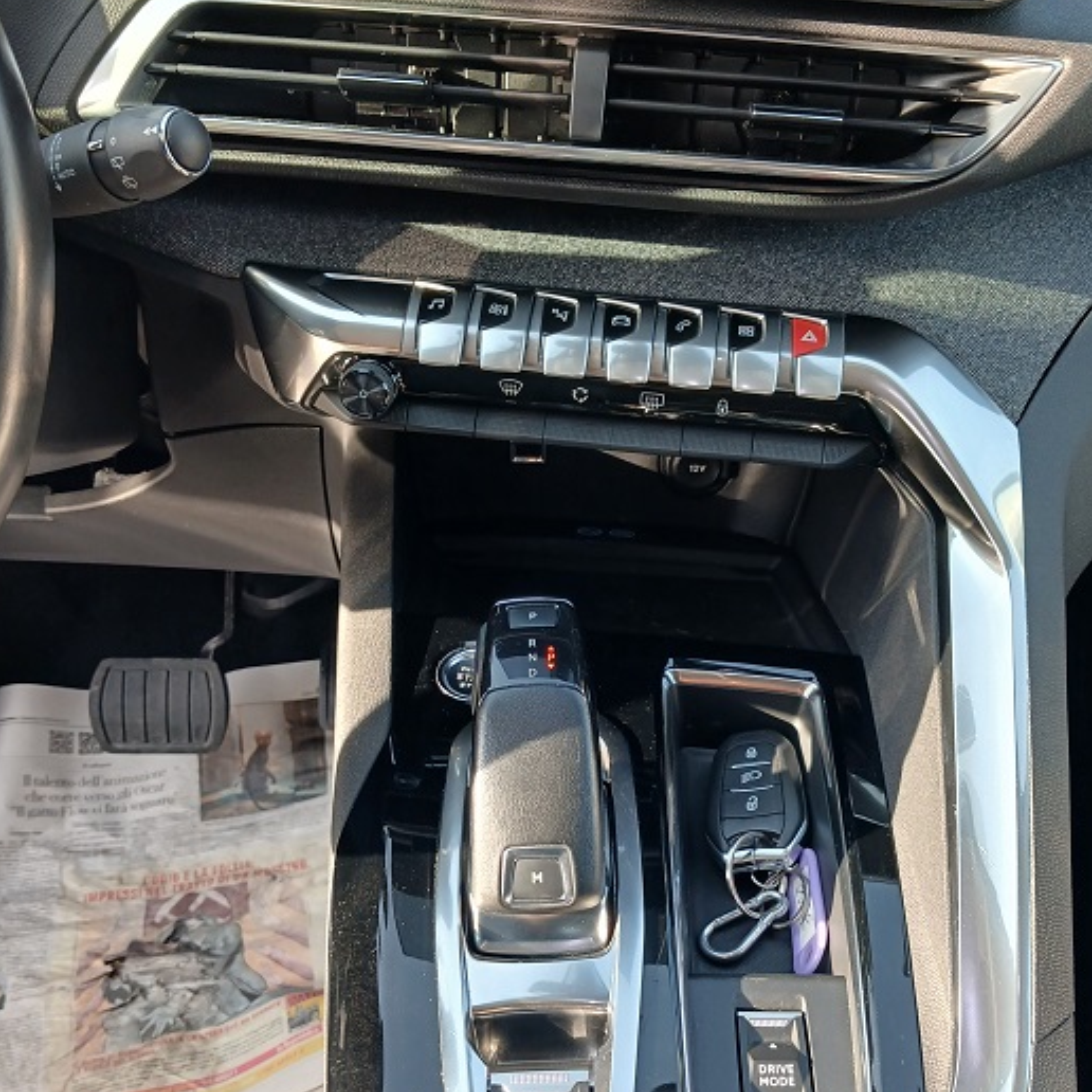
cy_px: 612
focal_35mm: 37
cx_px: 586
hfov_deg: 44.9
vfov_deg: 44.8
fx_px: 1321
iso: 40
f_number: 1.8
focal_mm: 3.98
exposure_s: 1/50
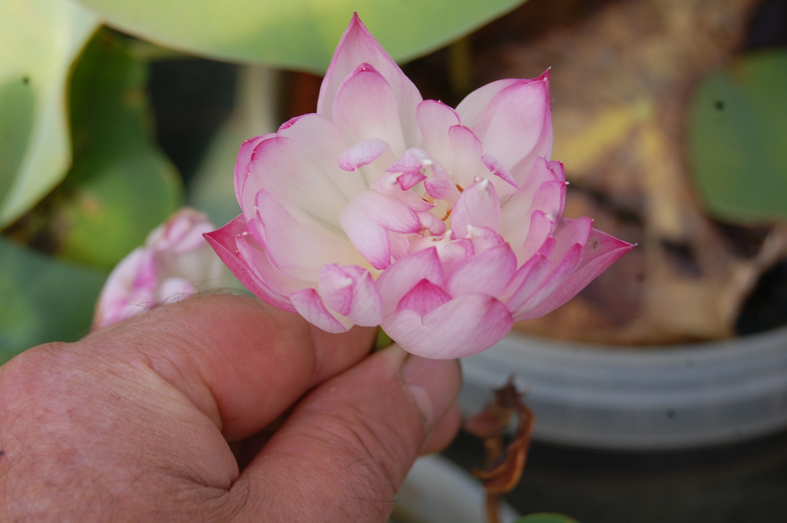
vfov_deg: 16.5
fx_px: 1802
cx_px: 394
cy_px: 262
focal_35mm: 82
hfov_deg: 24.6
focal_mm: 55
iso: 200
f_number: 8
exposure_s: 1/250
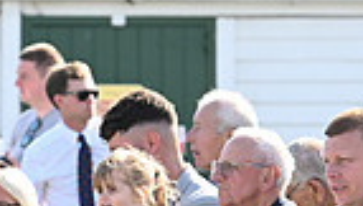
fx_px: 5515
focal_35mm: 572
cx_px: -145
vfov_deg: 2.1
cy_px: 401
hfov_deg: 3.8
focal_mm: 135
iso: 500
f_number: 5.6
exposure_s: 1/800
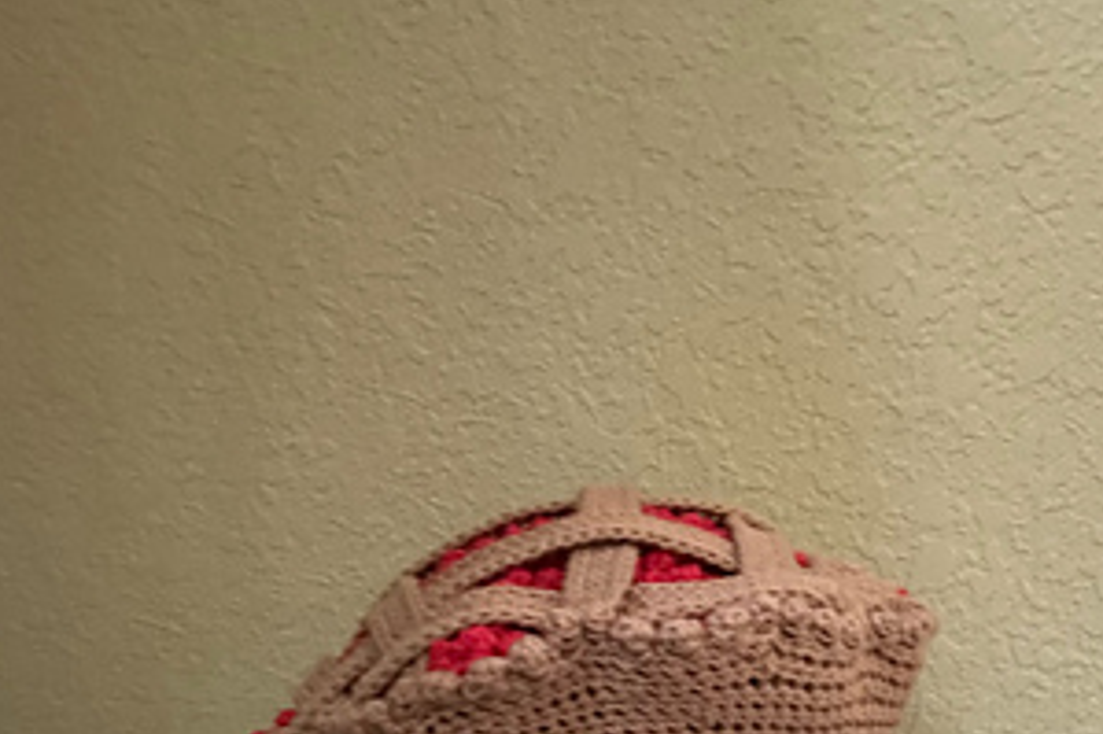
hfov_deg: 48.2
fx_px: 1225
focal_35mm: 40
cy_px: 845
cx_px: 666
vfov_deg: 29.4
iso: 640
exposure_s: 1/15
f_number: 1.9
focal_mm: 2.69
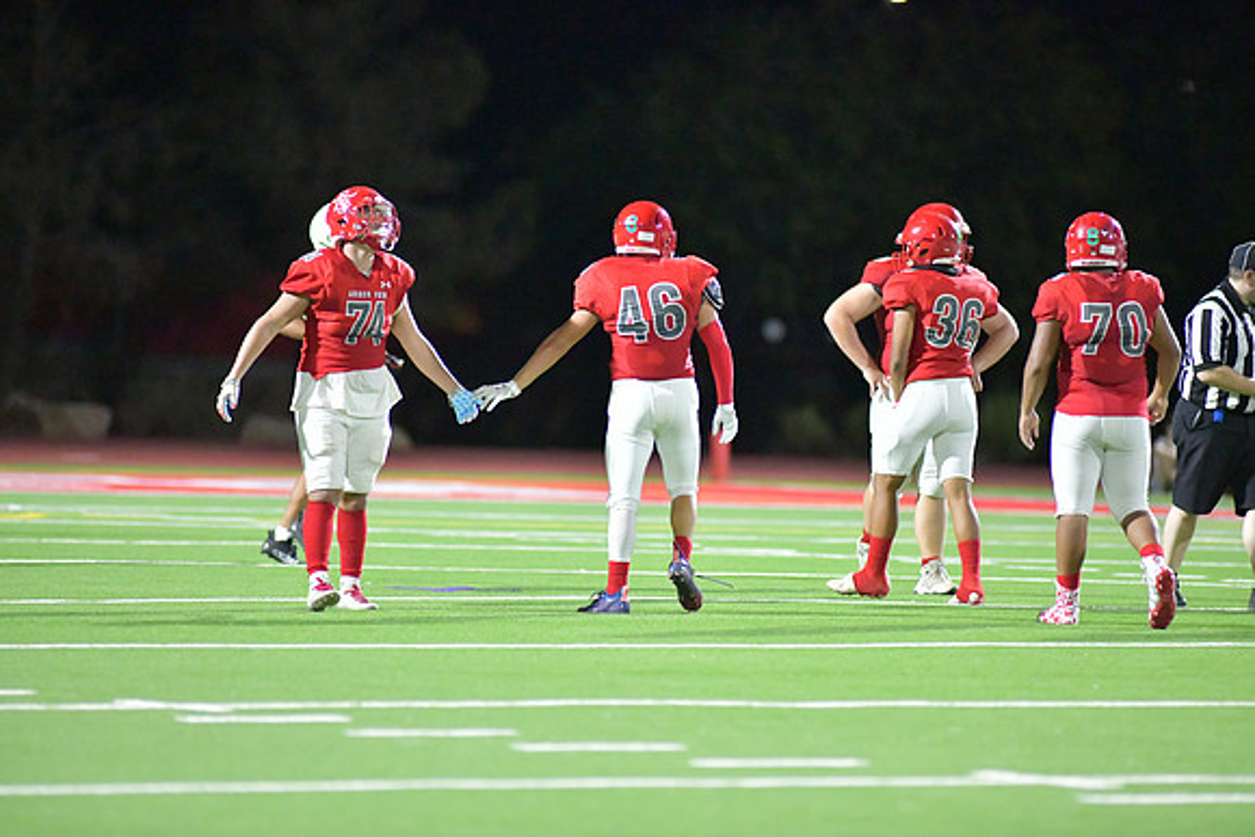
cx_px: 628
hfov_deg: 6.9
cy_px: 418
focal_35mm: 300
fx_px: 10460
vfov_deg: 4.6
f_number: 3.2
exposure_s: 1/1250
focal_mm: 300
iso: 16000
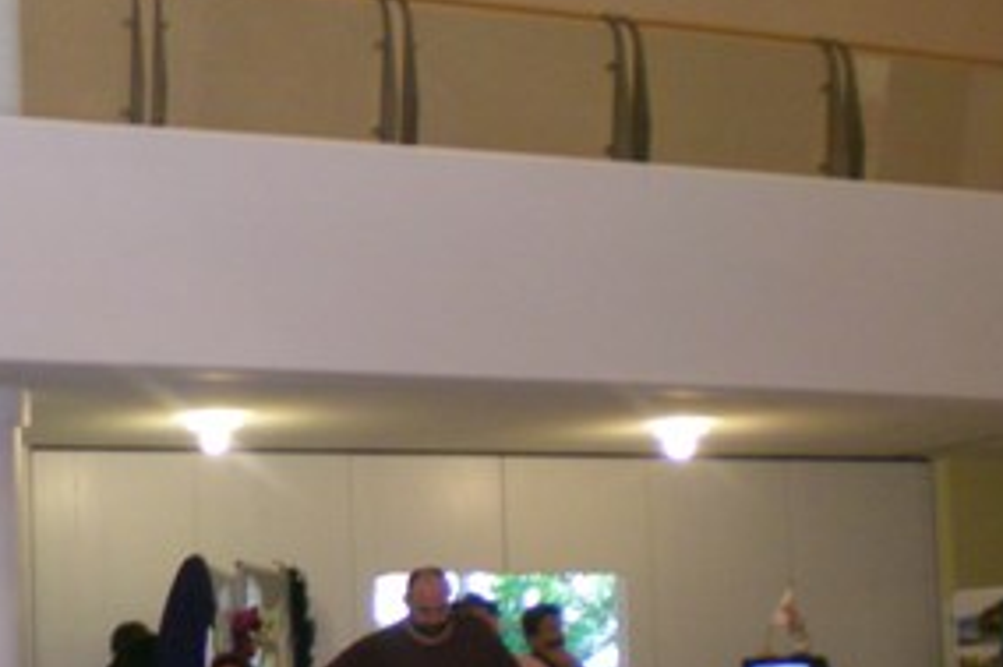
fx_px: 2478
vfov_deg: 15.2
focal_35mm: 89
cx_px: 18
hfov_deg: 22.1
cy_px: 540
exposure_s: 1/30
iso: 195
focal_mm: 6.3
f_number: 3.1
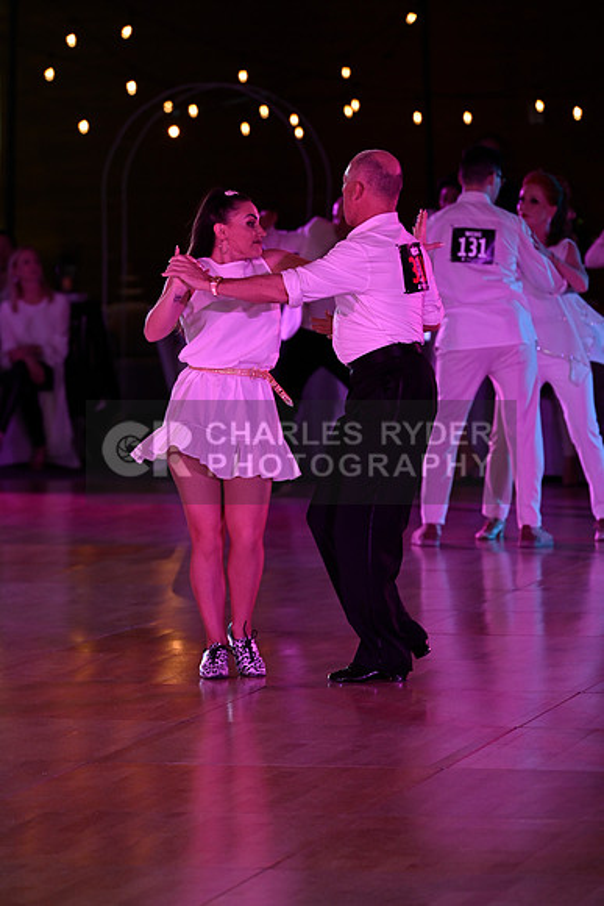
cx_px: 302
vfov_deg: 10.3
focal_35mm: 200
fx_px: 5030
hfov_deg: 6.9
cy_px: 453
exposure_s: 1/200
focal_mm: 200
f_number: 5
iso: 2000
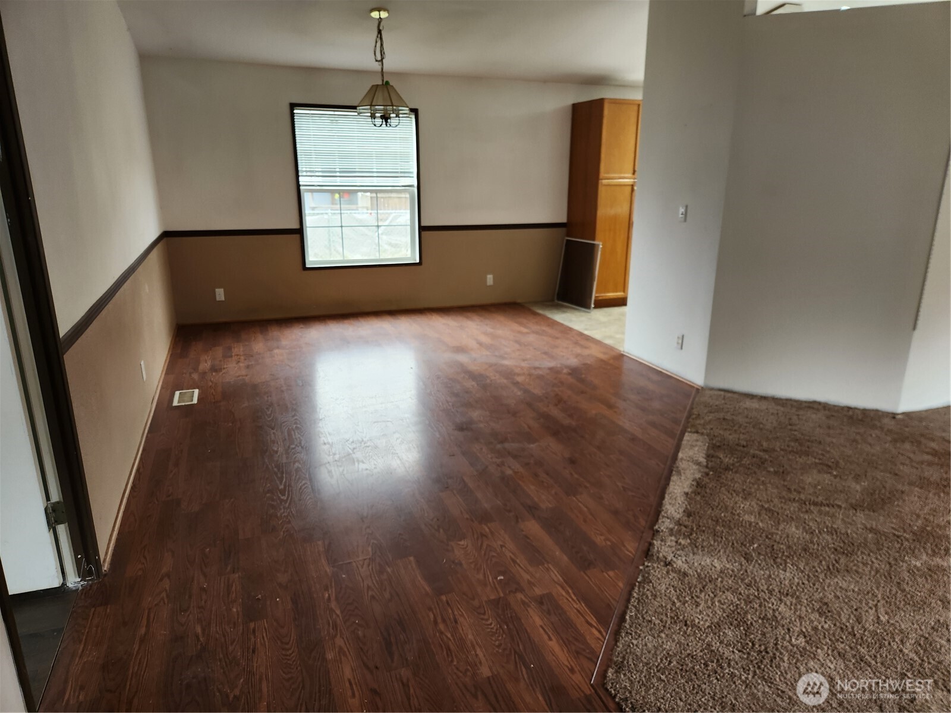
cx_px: 476
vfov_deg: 58.9
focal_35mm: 23
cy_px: 356
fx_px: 632
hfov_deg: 73.9
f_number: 1.8
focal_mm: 5.4
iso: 160
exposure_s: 1/120
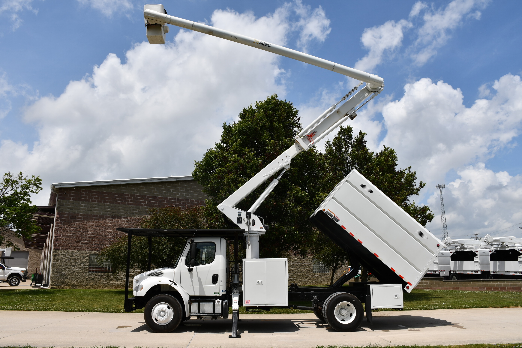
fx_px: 391
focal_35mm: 27
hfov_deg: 67.4
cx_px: 261
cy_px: 174
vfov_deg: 47.9
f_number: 10
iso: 100
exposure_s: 1/400
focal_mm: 18
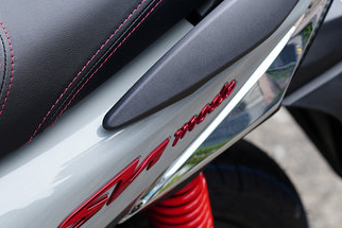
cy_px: 54
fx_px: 1511
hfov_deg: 12.5
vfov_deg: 8.6
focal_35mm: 159
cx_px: -106
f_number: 3.2
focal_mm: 50
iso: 200
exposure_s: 1/400
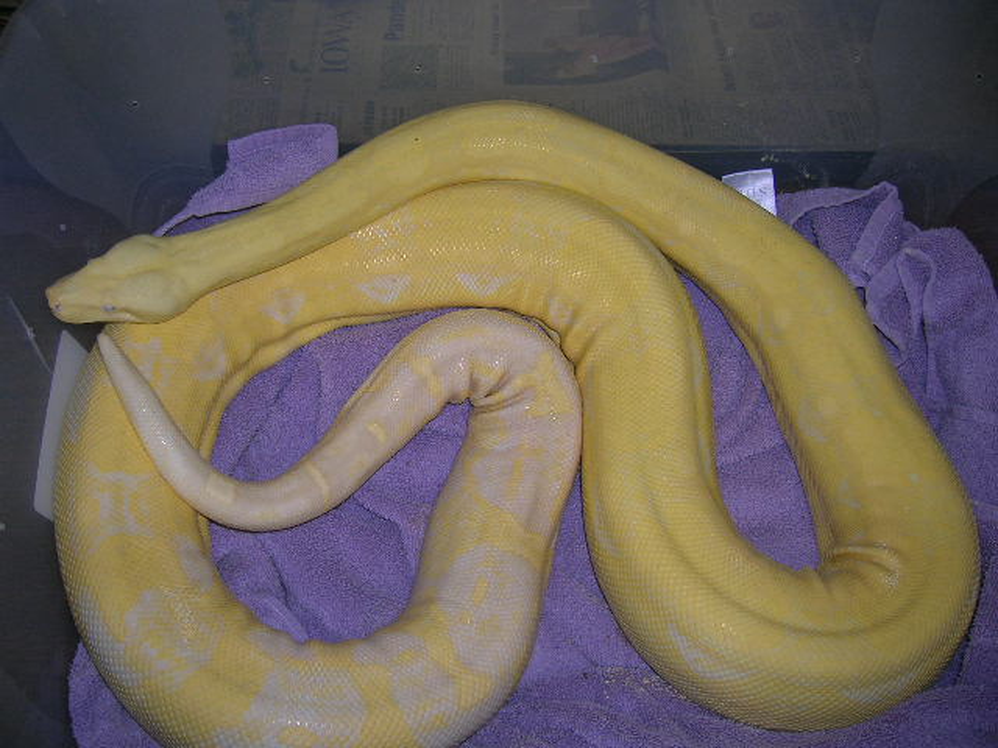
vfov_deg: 41.8
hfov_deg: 54.0
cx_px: 499
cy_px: 374
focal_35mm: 34
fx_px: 980
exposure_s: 1/60.1
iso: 50
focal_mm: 5.7
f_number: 2.9
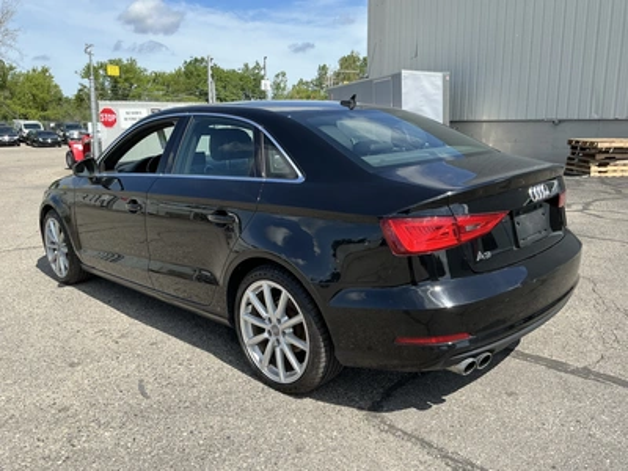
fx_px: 508
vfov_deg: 49.7
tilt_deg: -8.8
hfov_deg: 63.4
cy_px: 236
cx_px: 314
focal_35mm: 28
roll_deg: +1.5
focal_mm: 3
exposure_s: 1/1144
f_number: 1.8
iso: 25
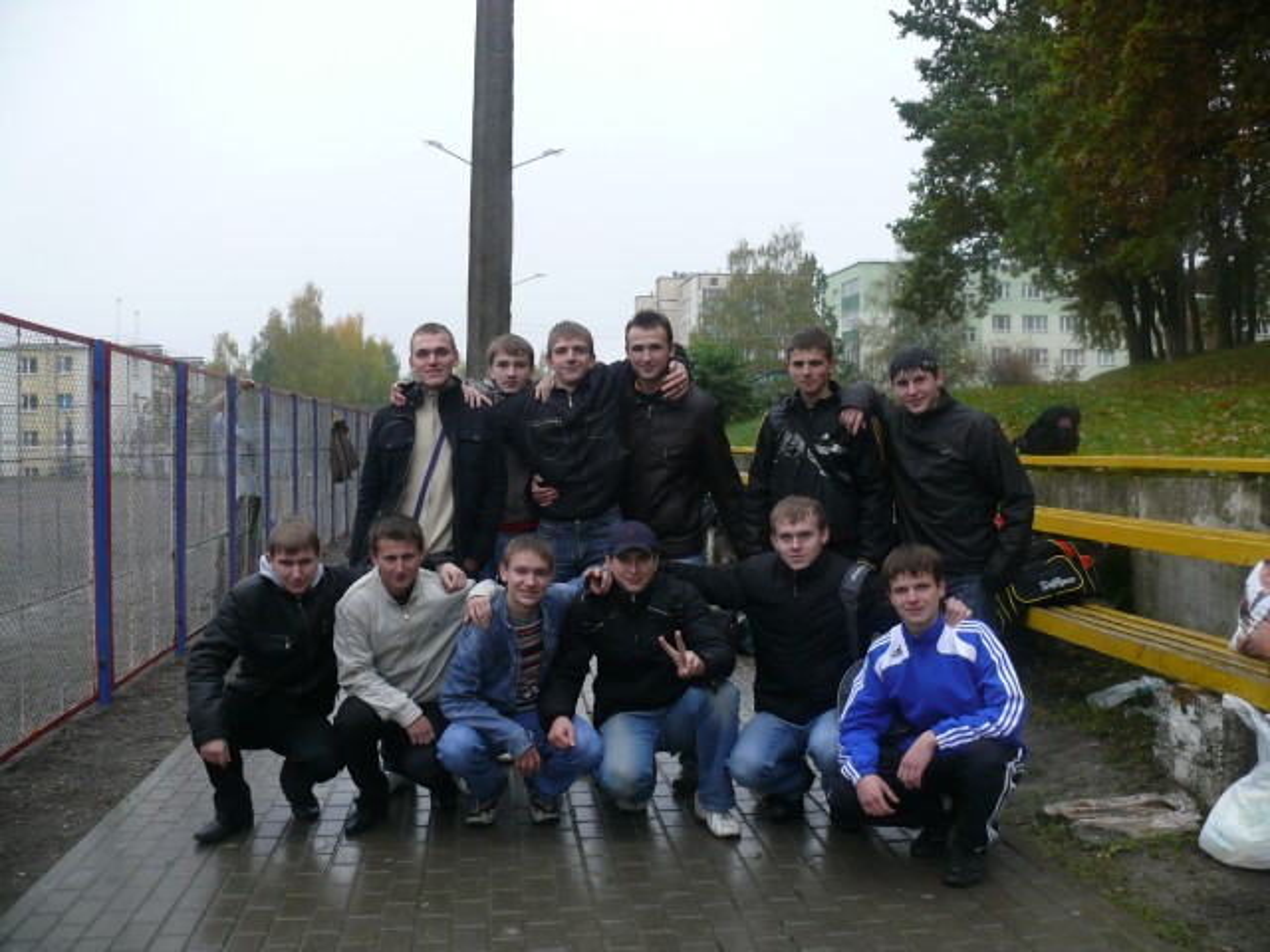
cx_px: 635
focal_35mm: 35
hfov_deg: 52.6
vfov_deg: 40.7
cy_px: 476
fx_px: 1284
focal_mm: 7.4
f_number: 2.8
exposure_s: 1/200
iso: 200
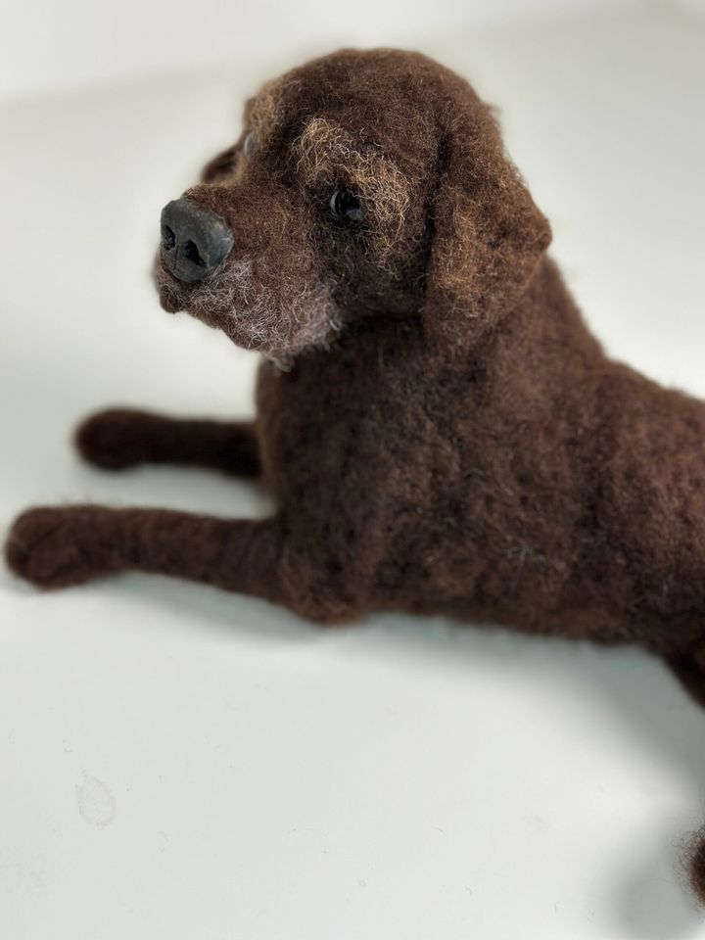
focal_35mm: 48
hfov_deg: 30.3
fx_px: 1303
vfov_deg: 39.7
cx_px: 352
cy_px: 470
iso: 80
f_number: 1.78
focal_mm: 6.86
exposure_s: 1/785
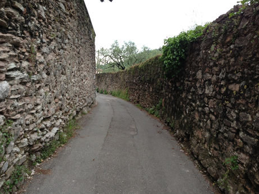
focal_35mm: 36
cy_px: 95
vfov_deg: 39.7
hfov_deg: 51.3
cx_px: 131
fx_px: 269
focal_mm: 4.13
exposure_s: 1/120
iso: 64
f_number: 2.4
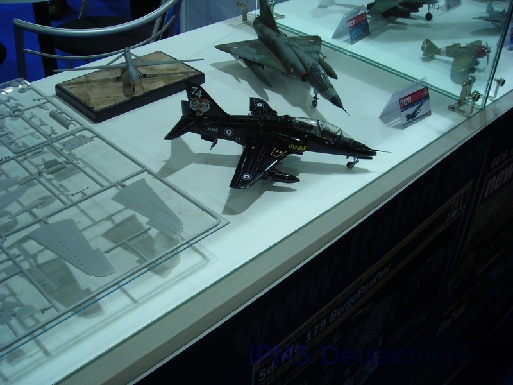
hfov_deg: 49.0
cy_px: 192
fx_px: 563
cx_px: 256
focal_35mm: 38
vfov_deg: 37.7
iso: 50
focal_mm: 6.3
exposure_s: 1/33.2
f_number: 3.2
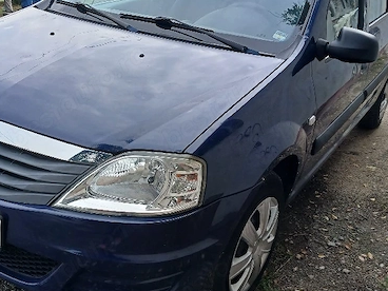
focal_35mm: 44
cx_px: 129
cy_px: 104
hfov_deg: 42.4
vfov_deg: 32.7
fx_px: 493
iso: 20
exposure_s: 1/208
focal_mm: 3.98
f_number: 1.8
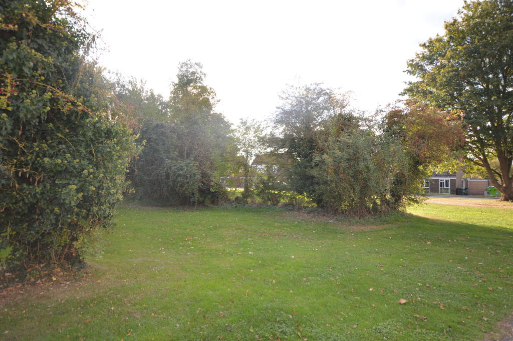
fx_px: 299
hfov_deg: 81.2
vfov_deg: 59.4
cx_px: 256
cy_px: 170
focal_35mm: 21
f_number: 4.8
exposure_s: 1/125
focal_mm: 14
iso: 160
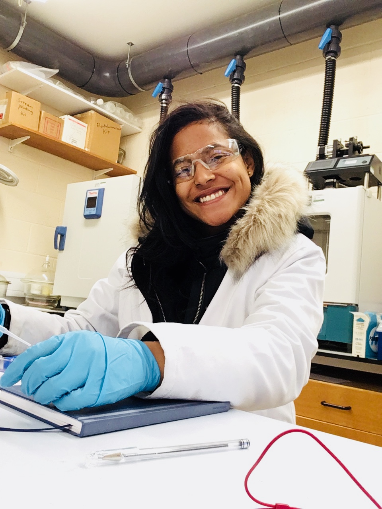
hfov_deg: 45.4
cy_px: 254
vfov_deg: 58.4
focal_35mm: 31
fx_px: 456
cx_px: 191
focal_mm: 2.15
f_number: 2.4
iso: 100
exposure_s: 1/33
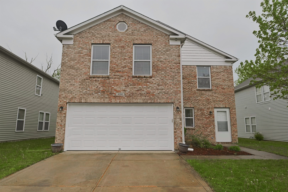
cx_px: 144
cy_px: 96
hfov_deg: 73.7
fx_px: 192
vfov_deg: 53.1
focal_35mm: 24
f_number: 2.8
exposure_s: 1/1600
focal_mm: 24
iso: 250
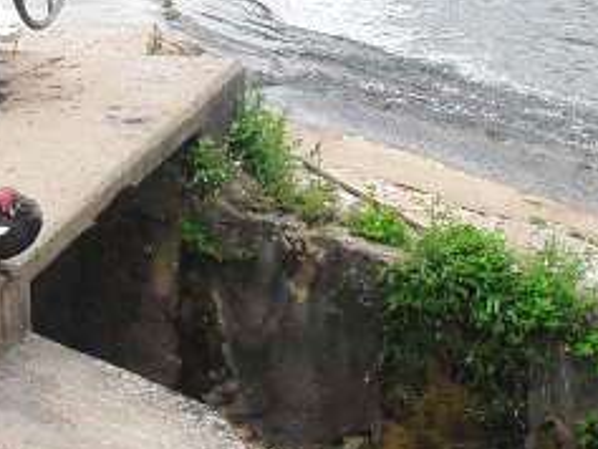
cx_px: 343
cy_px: 262
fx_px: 2610
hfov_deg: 13.1
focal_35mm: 151
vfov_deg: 9.8
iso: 100
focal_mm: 6.3
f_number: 3.2
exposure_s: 1/180
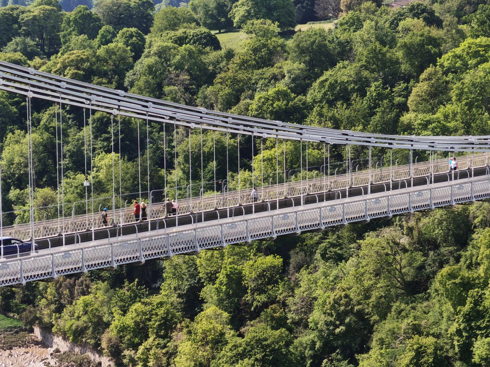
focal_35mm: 135
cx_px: 245
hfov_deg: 14.6
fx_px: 1911
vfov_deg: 11.0
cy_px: 184
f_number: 2.4
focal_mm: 8.67
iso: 50
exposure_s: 1/350
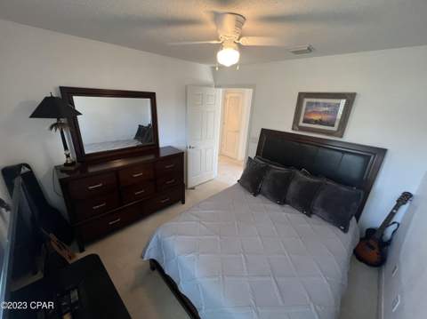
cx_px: 214
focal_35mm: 13
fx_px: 160
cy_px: 160
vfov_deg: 89.8
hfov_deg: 106.2
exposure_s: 1/60
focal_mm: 1.57
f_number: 1.8
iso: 200
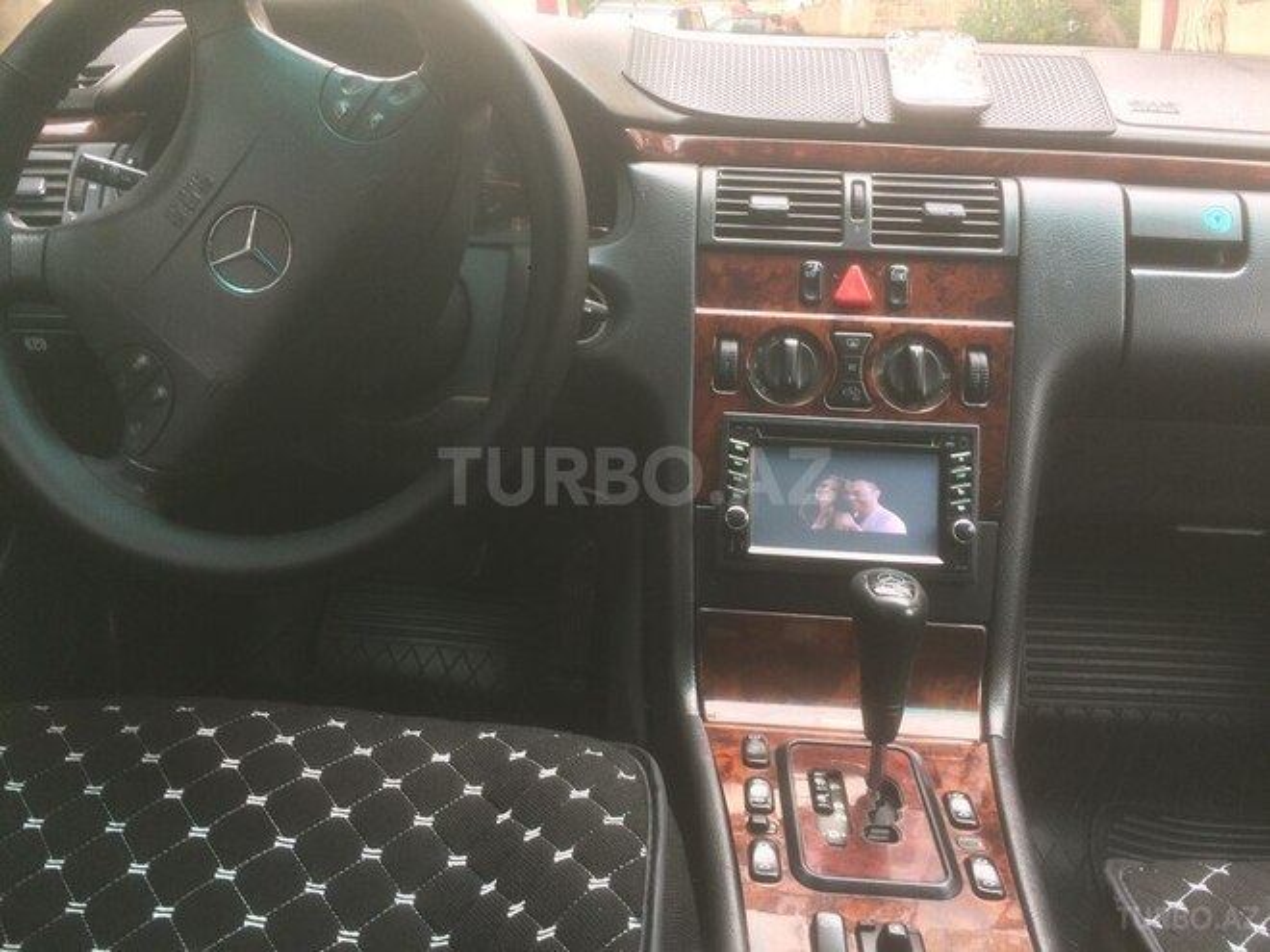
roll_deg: +2.5
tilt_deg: -16.6
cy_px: 476
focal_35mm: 29
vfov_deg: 48.2
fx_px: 1064
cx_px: 635
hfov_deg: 61.7
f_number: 2.2
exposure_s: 1/33
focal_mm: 4.15
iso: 64
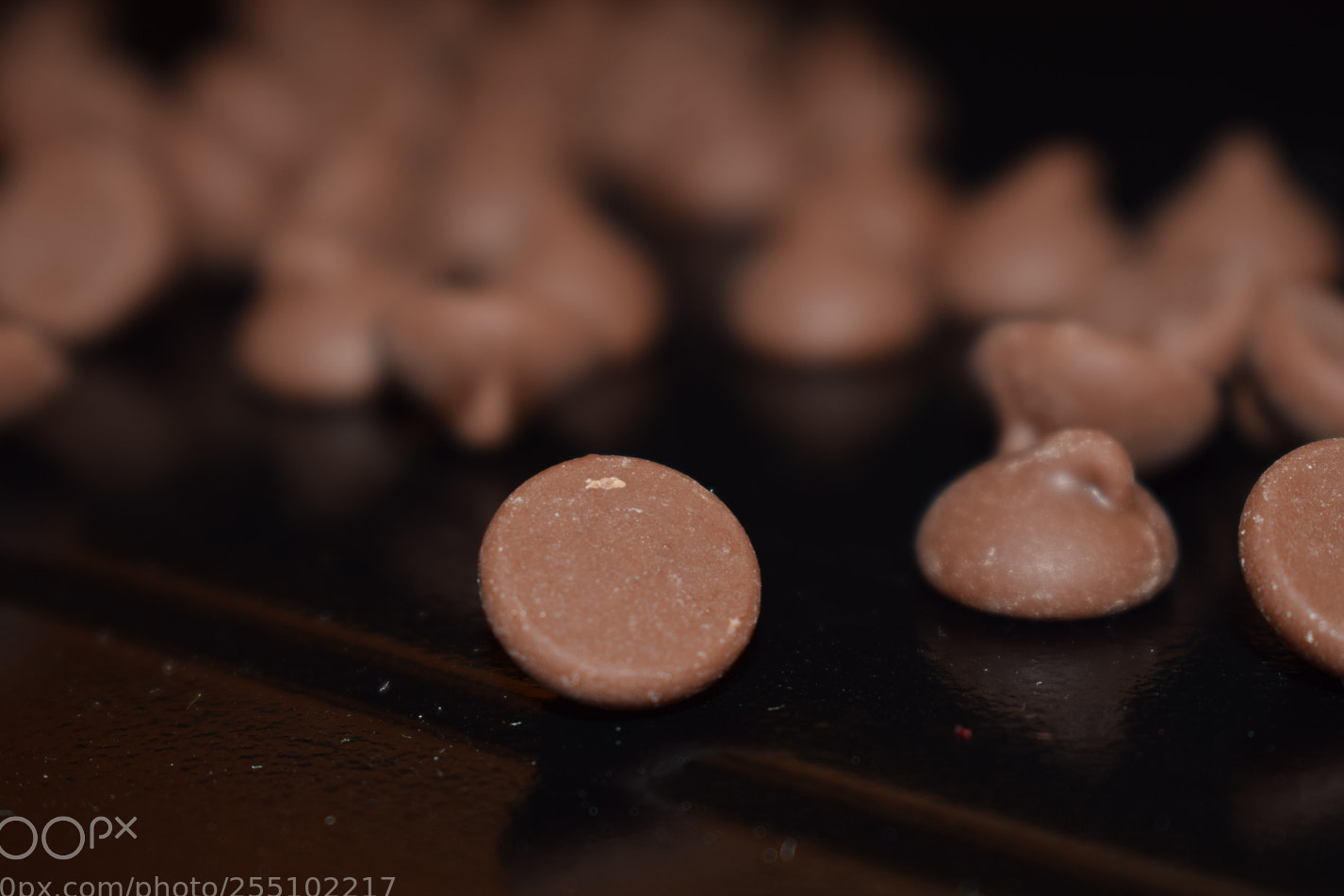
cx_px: 657
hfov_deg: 22.0
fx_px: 3456
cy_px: 460
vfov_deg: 14.8
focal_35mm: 93
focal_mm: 55
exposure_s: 1/200
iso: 100
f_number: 5.6
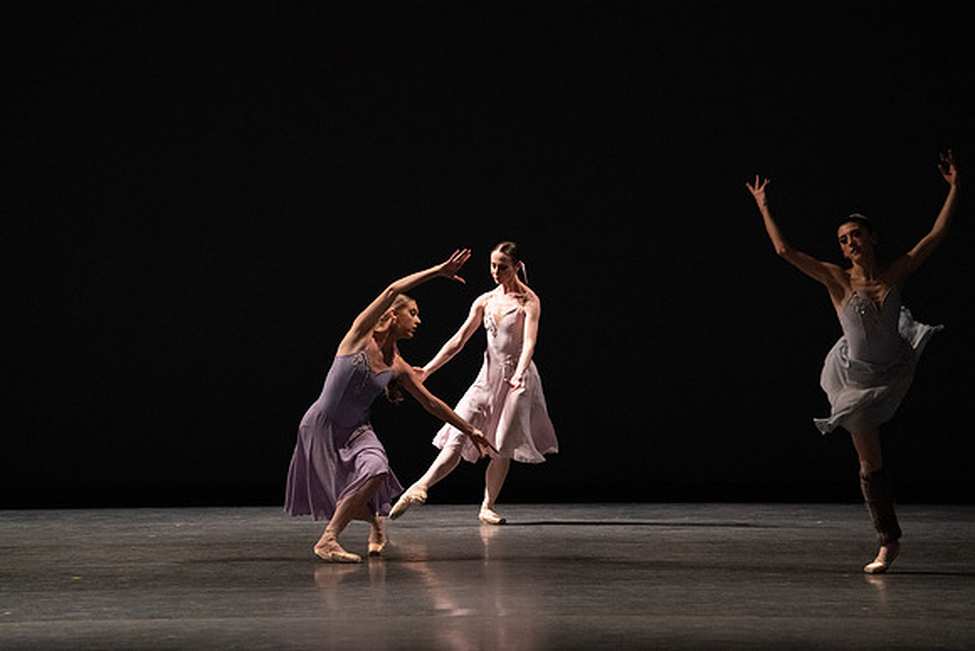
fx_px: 5418
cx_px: 488
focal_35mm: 200
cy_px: 326
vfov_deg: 6.9
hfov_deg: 10.3
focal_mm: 200
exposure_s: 1/400
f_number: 5.6
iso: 12800
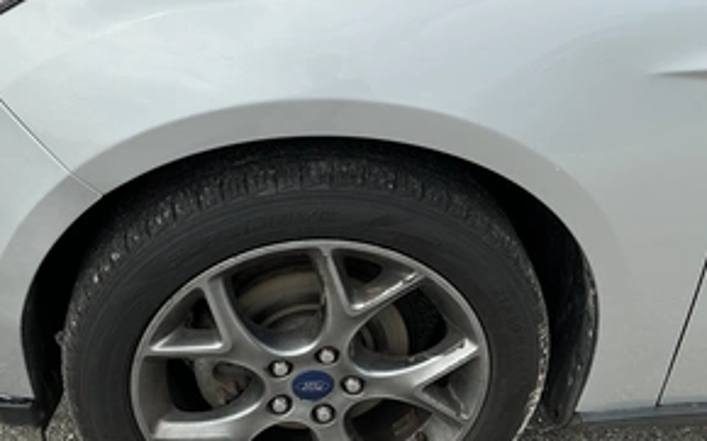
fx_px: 790
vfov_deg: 31.1
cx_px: 332
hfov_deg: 48.2
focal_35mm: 41
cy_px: 280
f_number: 1.8
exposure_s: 1/1786
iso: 25
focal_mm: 3
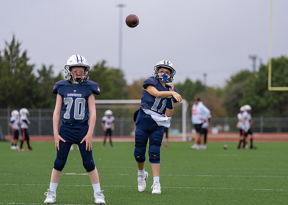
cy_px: 107
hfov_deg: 11.3
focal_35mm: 178
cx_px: 168
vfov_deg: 8.1
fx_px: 1454
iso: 640
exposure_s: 1/1000
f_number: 2.8
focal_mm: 155
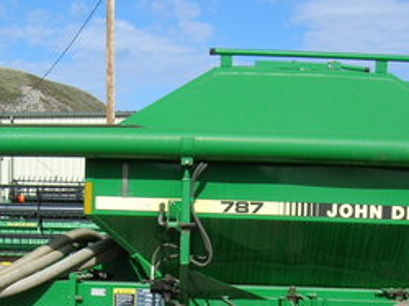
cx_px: 169
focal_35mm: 74
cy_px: 313
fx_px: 873
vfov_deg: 19.3
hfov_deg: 26.3
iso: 50
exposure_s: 1/538
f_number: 4.9
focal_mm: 5.7
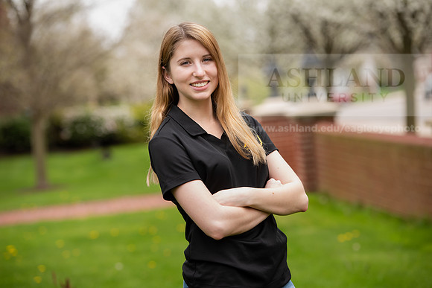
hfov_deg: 17.1
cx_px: 216
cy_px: 144
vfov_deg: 11.4
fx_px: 1440
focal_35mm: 120
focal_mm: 120
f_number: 4
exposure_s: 1/200
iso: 64
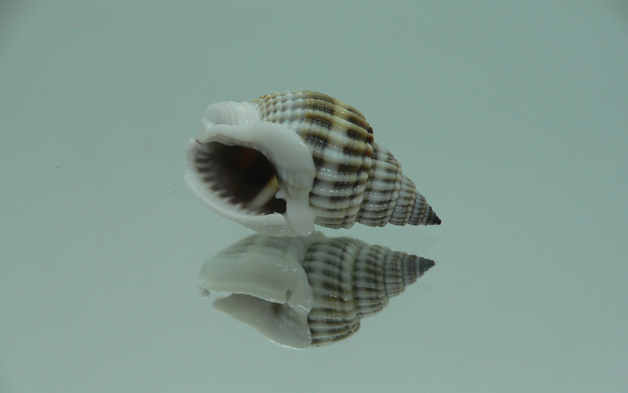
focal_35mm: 38
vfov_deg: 33.5
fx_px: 650
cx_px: 314
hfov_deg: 51.5
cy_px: 219
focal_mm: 4.6
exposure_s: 1/60
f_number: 2.8
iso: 80
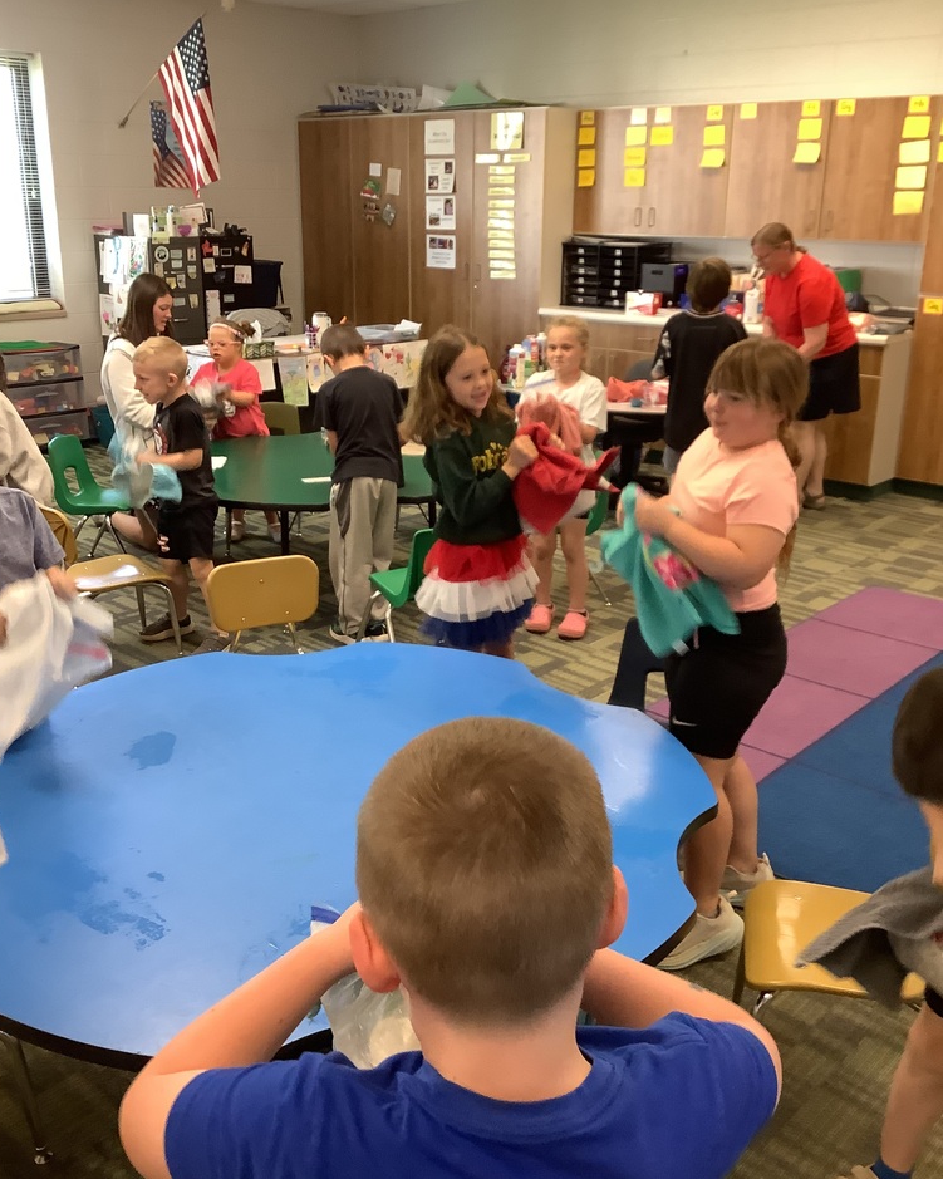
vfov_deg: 54.2
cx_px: 463
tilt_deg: -17.4
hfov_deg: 44.5
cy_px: 578
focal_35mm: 33
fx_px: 1151
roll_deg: -1.4
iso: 200
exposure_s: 1/50
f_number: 2.4
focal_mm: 3.3
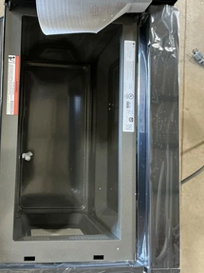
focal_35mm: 39
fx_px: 307
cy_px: 127
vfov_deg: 47.8
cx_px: 65
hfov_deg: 36.4
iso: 200
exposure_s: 1/60
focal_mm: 3
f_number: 1.8
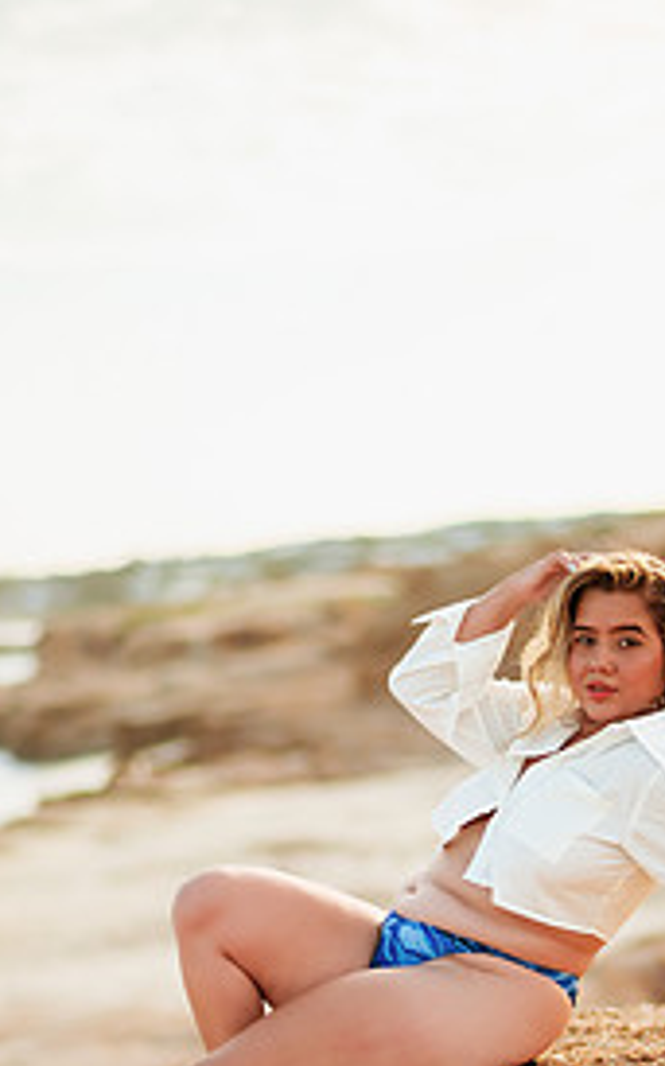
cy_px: 836
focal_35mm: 97
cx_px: 424
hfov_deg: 13.5
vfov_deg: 21.2
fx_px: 2816
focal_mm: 58
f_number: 1.4
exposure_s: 1/4000
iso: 80
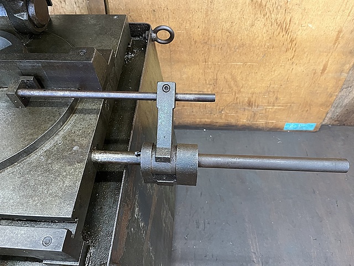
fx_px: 266
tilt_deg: -54.9
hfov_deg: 67.3
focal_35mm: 26
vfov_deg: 53.1
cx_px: 177
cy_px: 133
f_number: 1.6
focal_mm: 5.1
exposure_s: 1/60
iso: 400
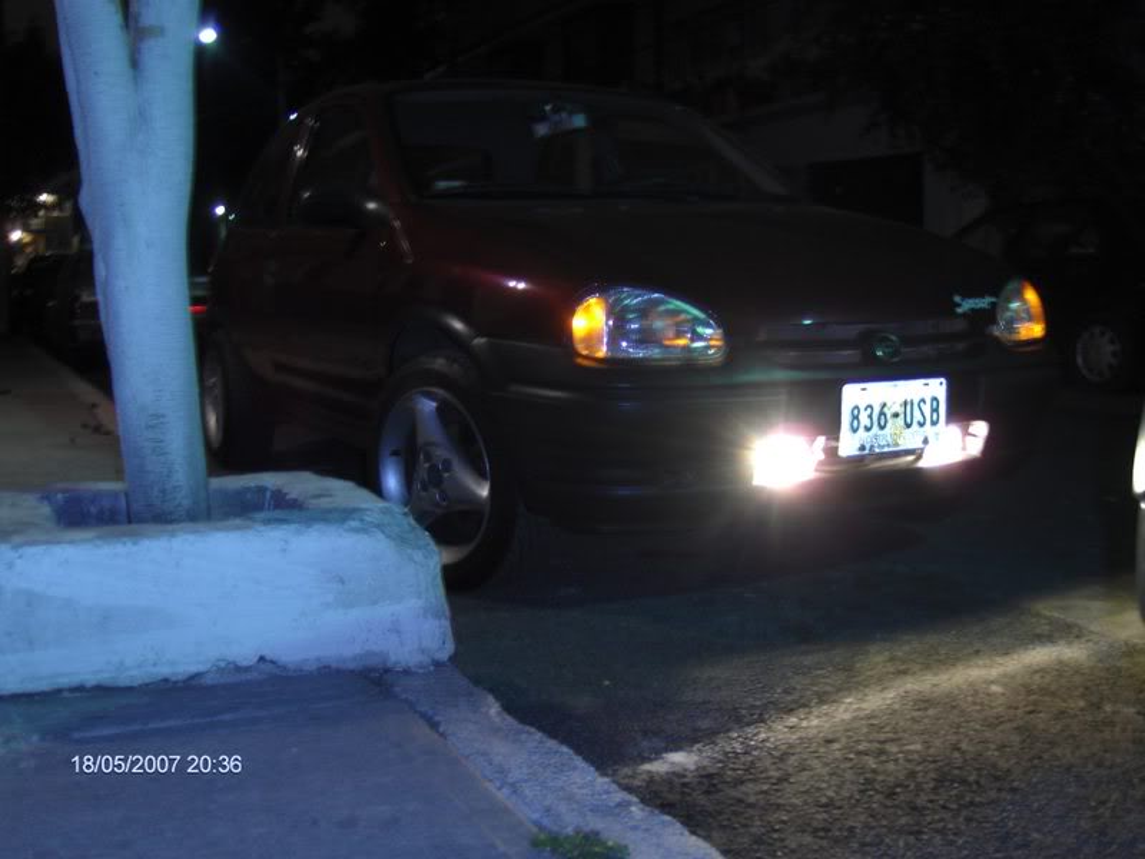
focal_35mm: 38
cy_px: 430
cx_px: 572
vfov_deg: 37.7
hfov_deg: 49.0
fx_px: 1257
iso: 100
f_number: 2.8
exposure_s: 1/1.38
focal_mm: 8.19
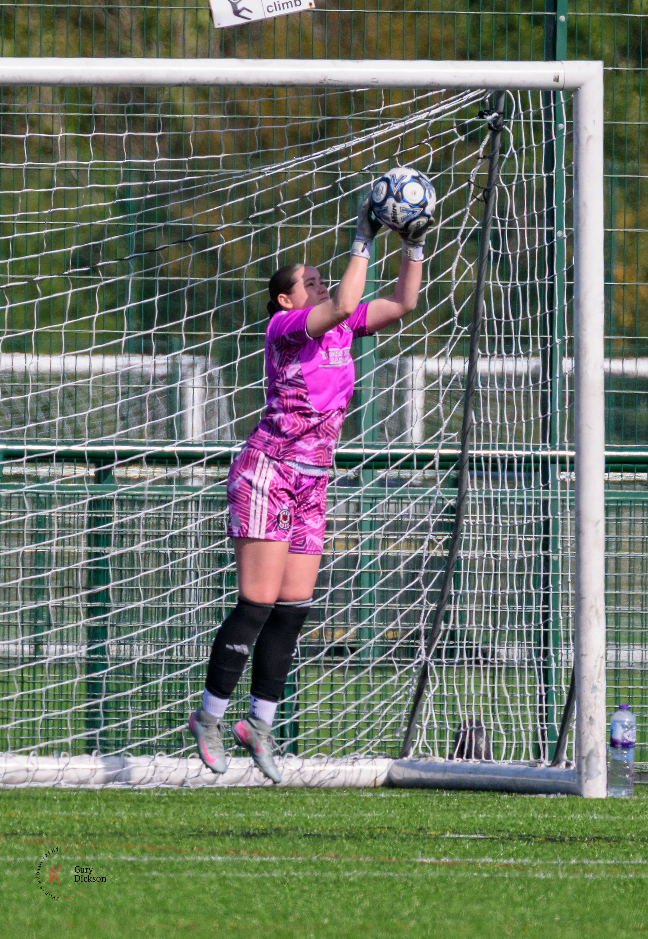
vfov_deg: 1.7
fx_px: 31336
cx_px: 344
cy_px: 554
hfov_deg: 1.2
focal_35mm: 1188
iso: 450
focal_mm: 400
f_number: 5.6
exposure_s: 1/2000
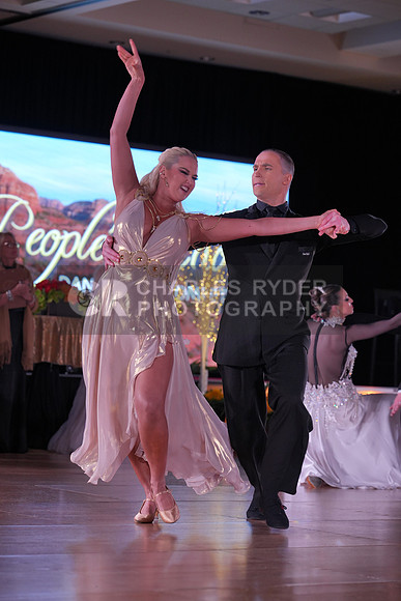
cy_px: 300
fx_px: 1736
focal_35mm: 104
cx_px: 200
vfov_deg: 19.6
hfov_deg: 13.2
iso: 1000
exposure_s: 1/400
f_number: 4
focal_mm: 104
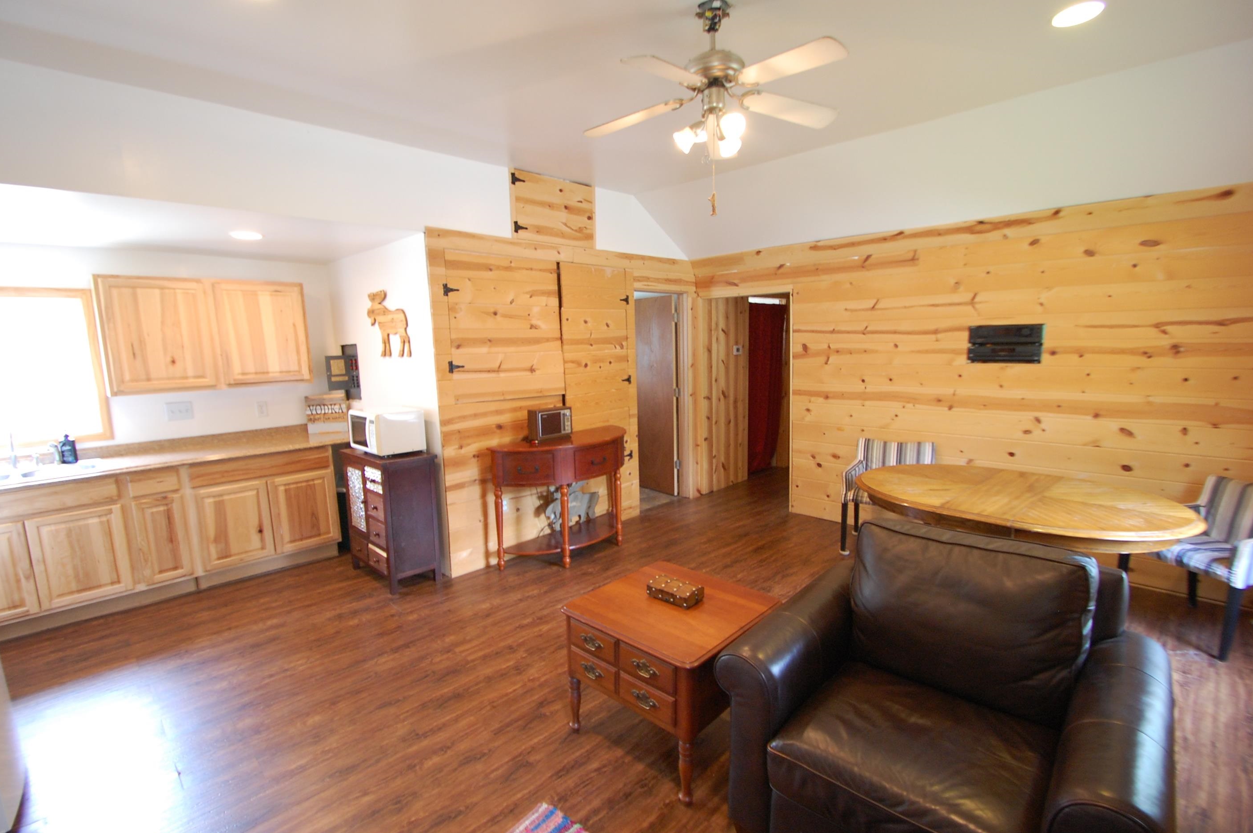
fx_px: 556
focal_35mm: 16
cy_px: 437
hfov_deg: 96.8
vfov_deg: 73.6
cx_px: 608
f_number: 3.5
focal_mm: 10
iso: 800
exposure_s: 1/20
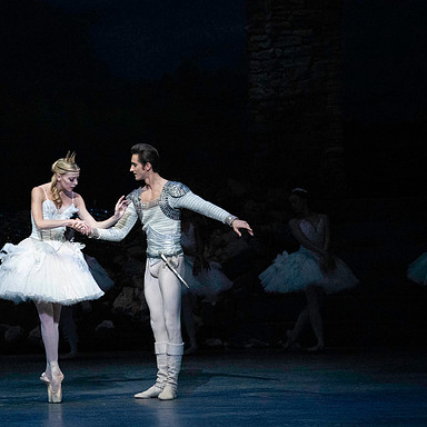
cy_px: 214
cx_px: 126
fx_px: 3587
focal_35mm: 257
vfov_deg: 6.8
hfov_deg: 6.8
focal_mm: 200
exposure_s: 1/400
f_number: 5
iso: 25600
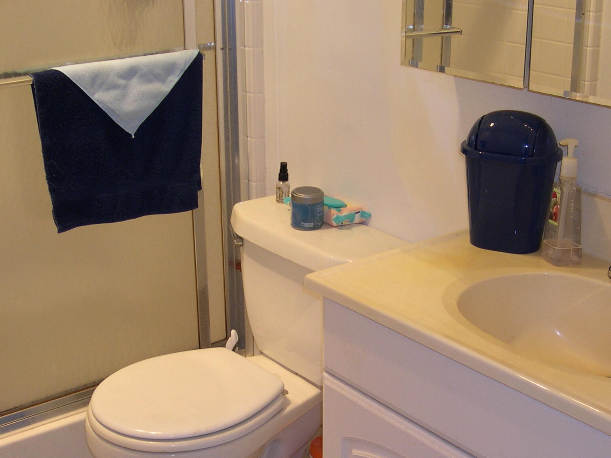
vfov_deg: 26.0
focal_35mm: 56
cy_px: 300
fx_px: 988
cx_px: 307
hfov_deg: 34.4
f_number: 2.8
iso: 100
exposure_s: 1/45.2
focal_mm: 8
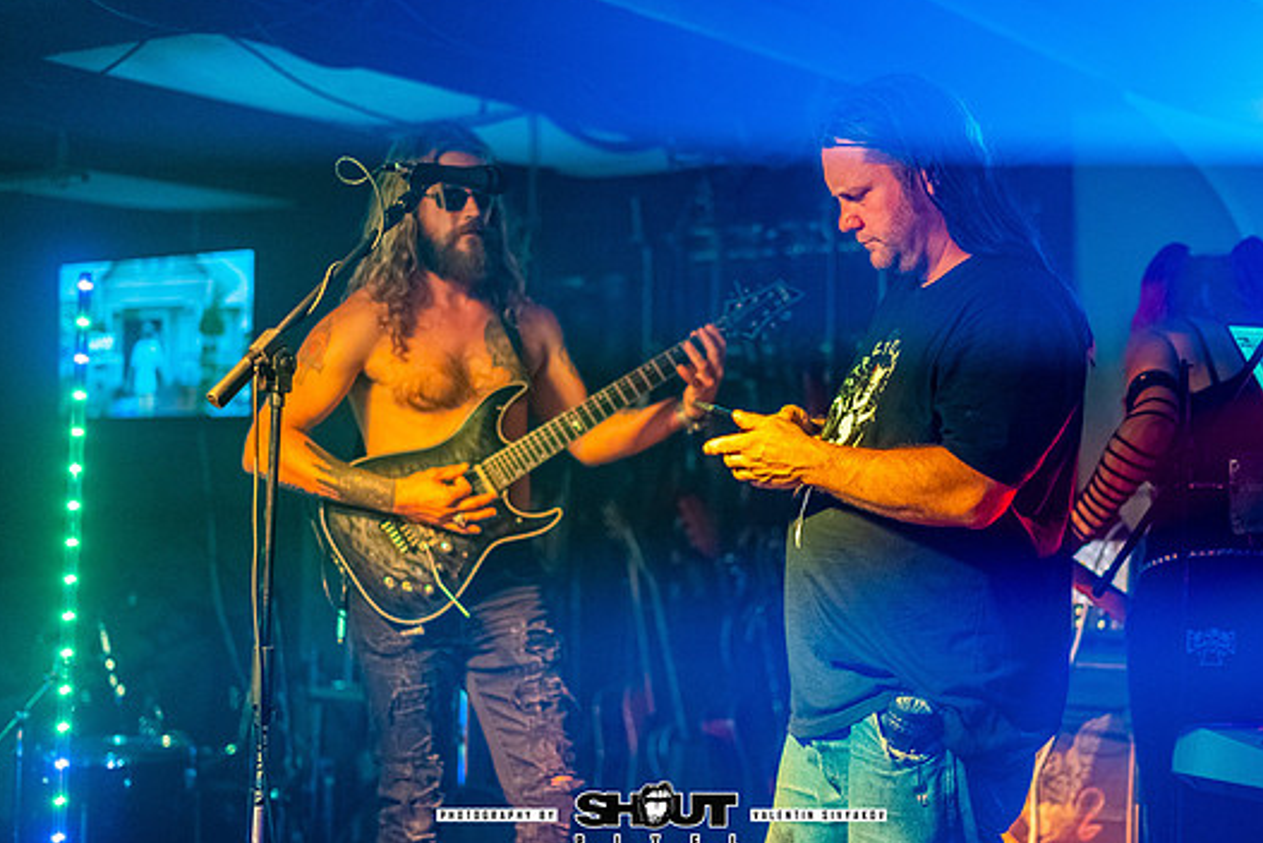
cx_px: 661
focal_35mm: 55
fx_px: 1931
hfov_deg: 36.2
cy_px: 427
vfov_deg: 24.6
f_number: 1.8
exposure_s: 1/160
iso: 4000
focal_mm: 50
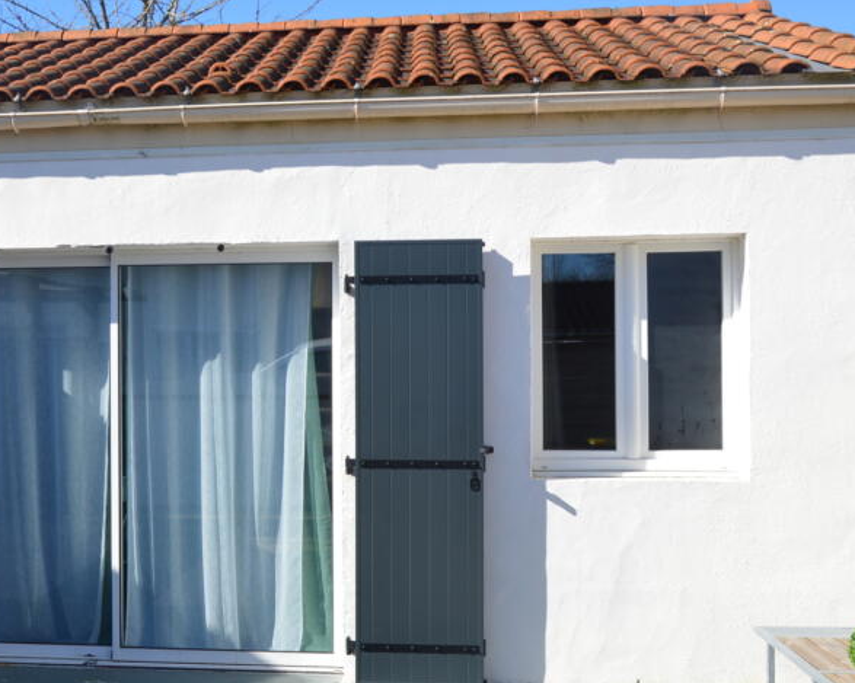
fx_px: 1366
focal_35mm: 54
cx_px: 191
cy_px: 355
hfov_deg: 33.9
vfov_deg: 28.1
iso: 100
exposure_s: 1/250
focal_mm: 22
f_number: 8
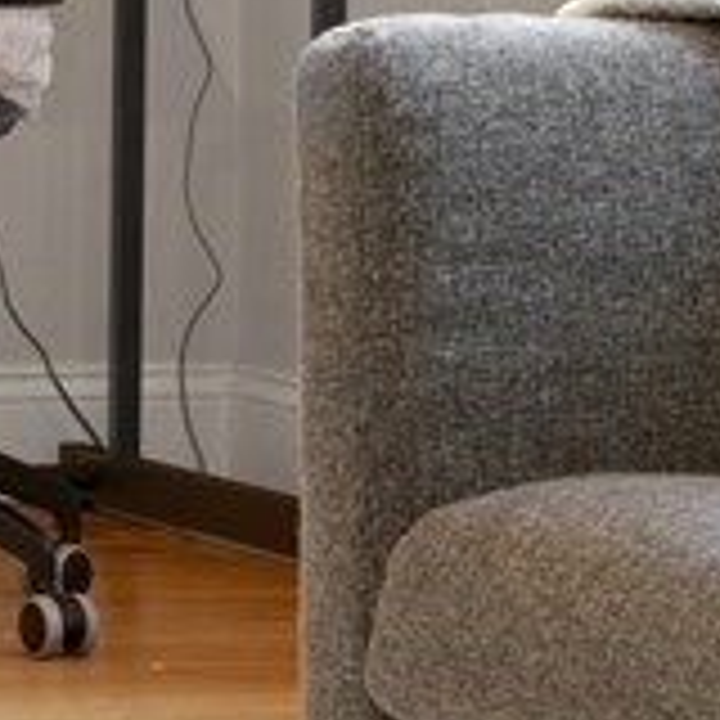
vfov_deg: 6.2
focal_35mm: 282
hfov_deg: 6.1
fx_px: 6636
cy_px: -155
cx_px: -554
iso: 320
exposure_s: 1/1.25
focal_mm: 35
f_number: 8
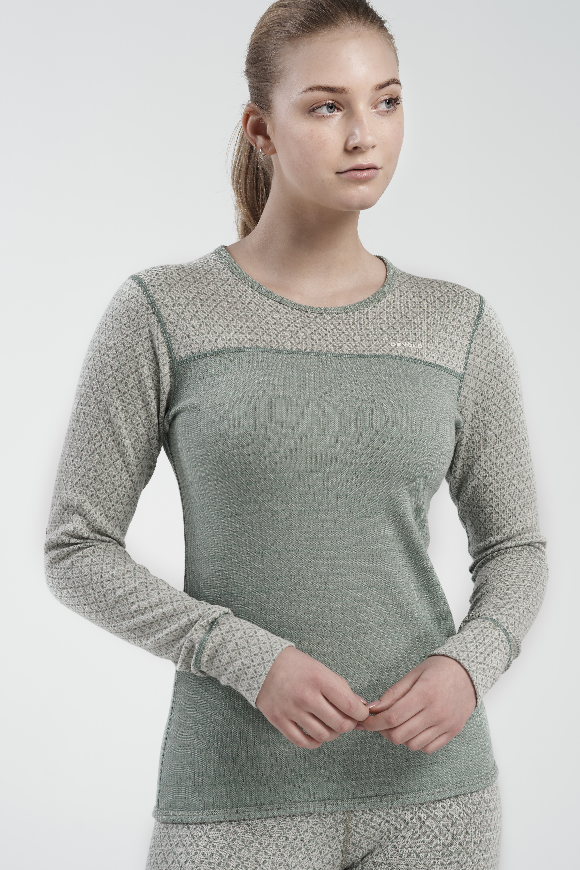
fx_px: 2851
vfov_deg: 17.3
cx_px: 301
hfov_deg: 11.6
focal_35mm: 118
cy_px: 453
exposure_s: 1/125
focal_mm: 85
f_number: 9
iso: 100
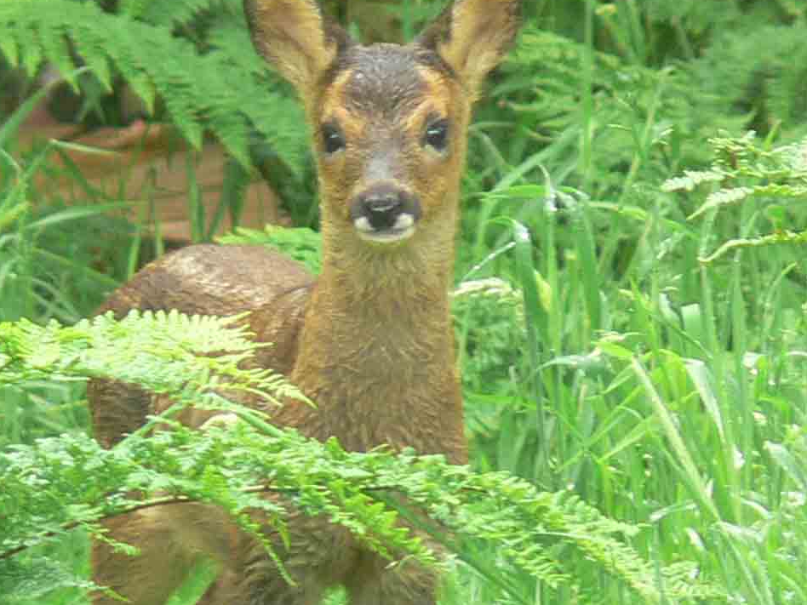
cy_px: 315
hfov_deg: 1.4
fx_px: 33710
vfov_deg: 1.0
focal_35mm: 1446
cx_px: 332
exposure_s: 1/30
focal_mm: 88.8
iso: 100
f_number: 3.7
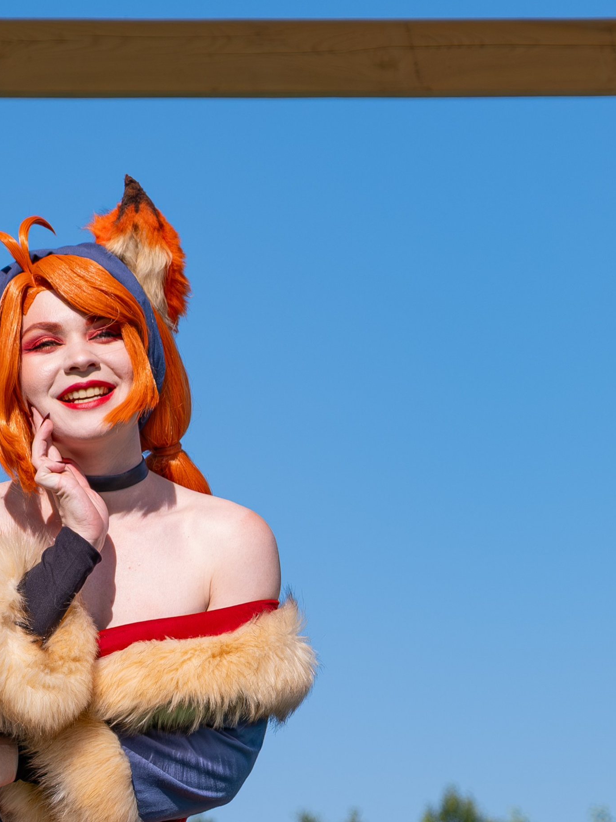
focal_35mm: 235
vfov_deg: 8.4
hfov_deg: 6.3
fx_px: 5575
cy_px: 740
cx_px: 209
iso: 160
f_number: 4
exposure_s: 1/1600
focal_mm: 48.5
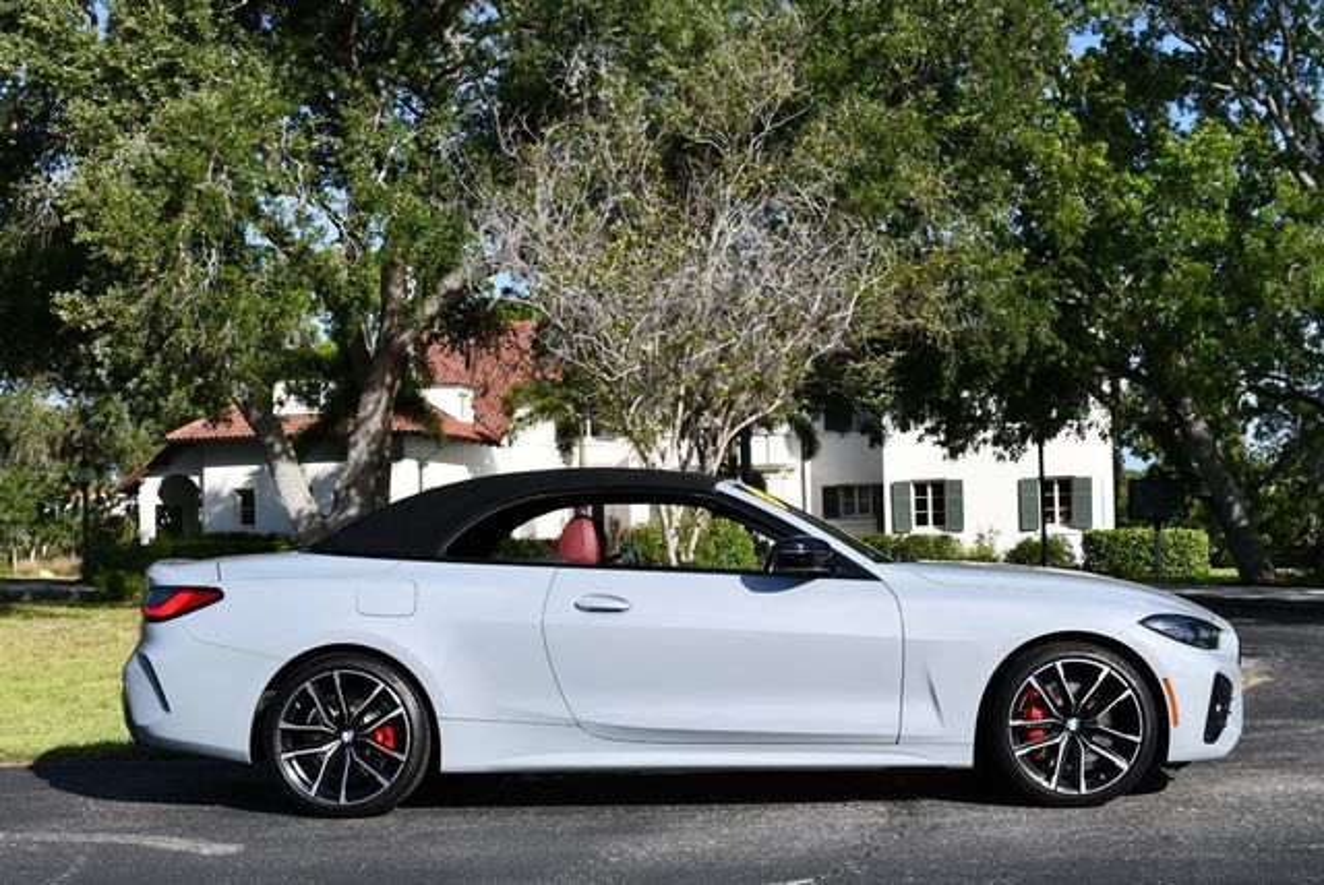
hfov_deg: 41.1
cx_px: 662
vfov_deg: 28.1
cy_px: 442
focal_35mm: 48
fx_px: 1767
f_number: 8
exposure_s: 1/250
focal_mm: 24
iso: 110
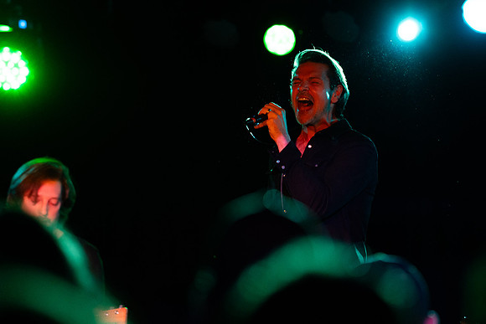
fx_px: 2798
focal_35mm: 207
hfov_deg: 9.9
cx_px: 276
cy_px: 145
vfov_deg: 6.6
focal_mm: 180
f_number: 3.5
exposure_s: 1/400
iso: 3200
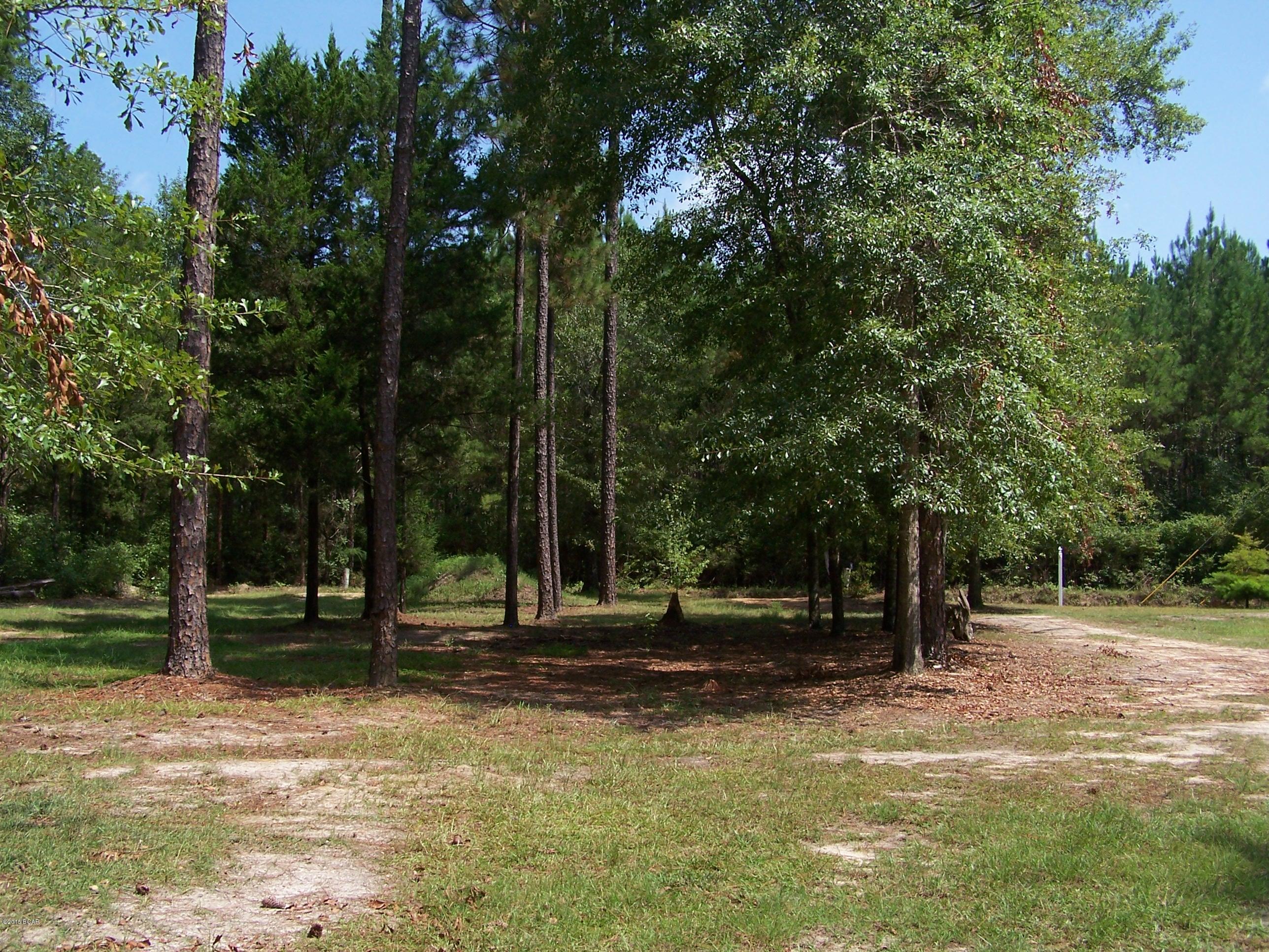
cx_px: 634
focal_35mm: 38
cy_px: 476
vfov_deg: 37.7
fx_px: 1393
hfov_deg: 49.0
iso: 80
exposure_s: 1/500
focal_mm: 6.3
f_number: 4
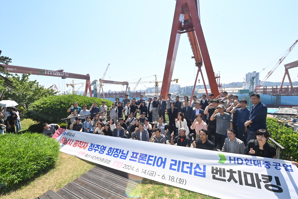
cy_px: 100
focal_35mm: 14
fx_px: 116
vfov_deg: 81.2
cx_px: 149
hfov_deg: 104.3
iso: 800
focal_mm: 14
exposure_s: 1/250
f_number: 18
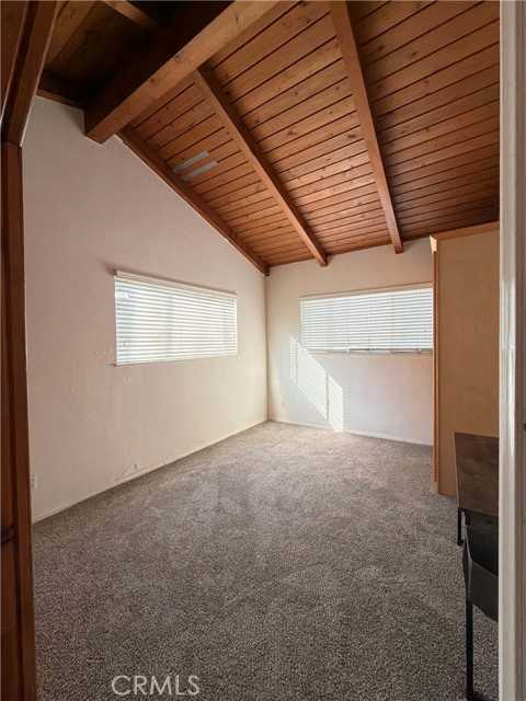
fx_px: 284
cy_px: 350
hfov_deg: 85.7
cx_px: 263
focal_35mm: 14
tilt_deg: -0.4
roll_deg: +0.4
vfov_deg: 102.1
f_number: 2.2
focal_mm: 2.22
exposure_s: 1/121
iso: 200
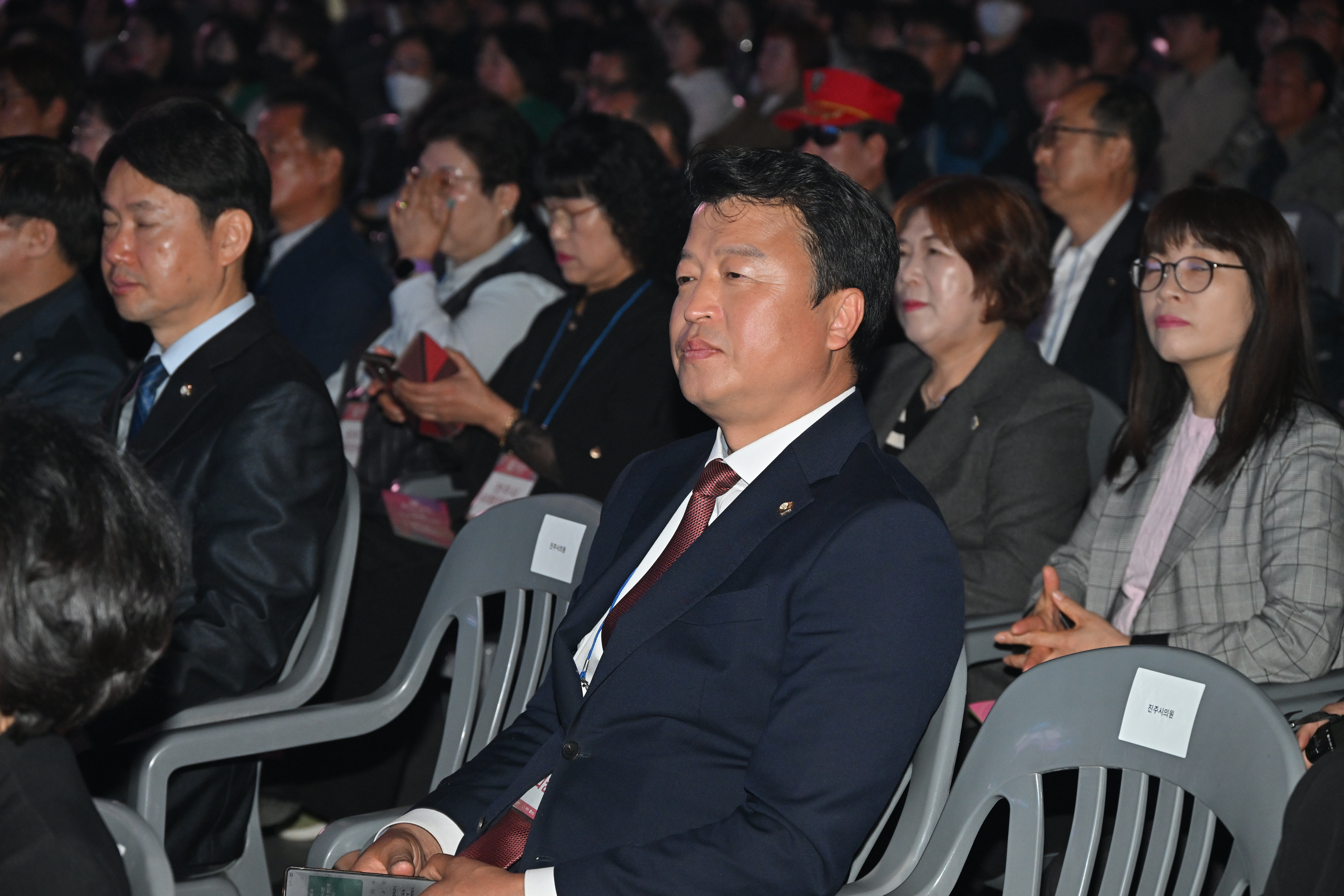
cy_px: 448
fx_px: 3696
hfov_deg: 20.6
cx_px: 672
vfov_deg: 13.8
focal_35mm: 99
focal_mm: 99
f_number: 6.3
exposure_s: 1/160
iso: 2000
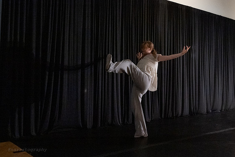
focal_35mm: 41
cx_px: 156
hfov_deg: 47.1
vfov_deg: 32.9
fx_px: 265
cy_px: 67
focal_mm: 28
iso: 6400
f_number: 4.5
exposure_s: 1/400
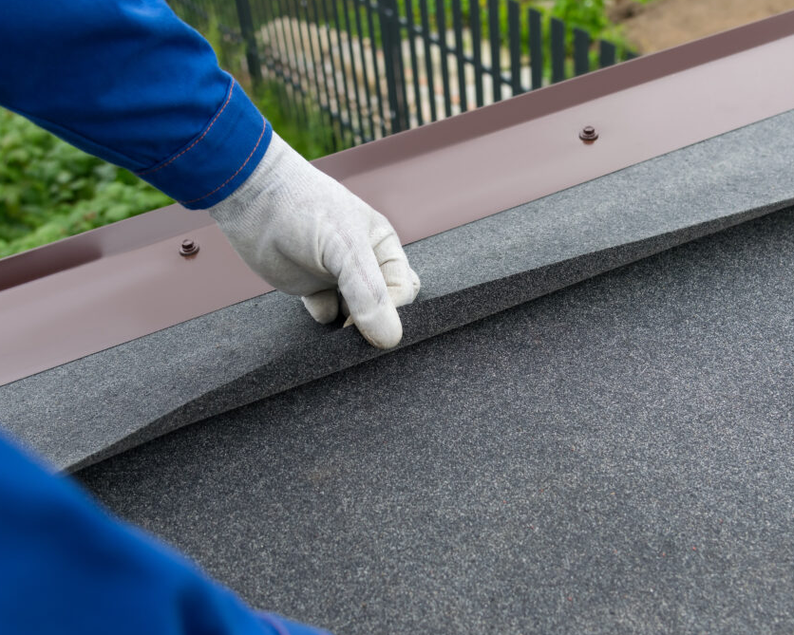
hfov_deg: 39.9
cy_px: 318
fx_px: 1095
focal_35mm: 47
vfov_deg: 32.4
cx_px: 389
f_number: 5
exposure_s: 1/250
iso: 250
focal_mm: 27
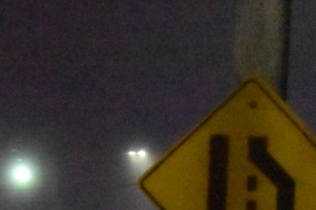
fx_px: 3866
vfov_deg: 3.1
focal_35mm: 441
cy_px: 419
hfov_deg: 4.7
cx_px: -84
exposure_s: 1/200
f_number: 8
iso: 25600
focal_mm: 70
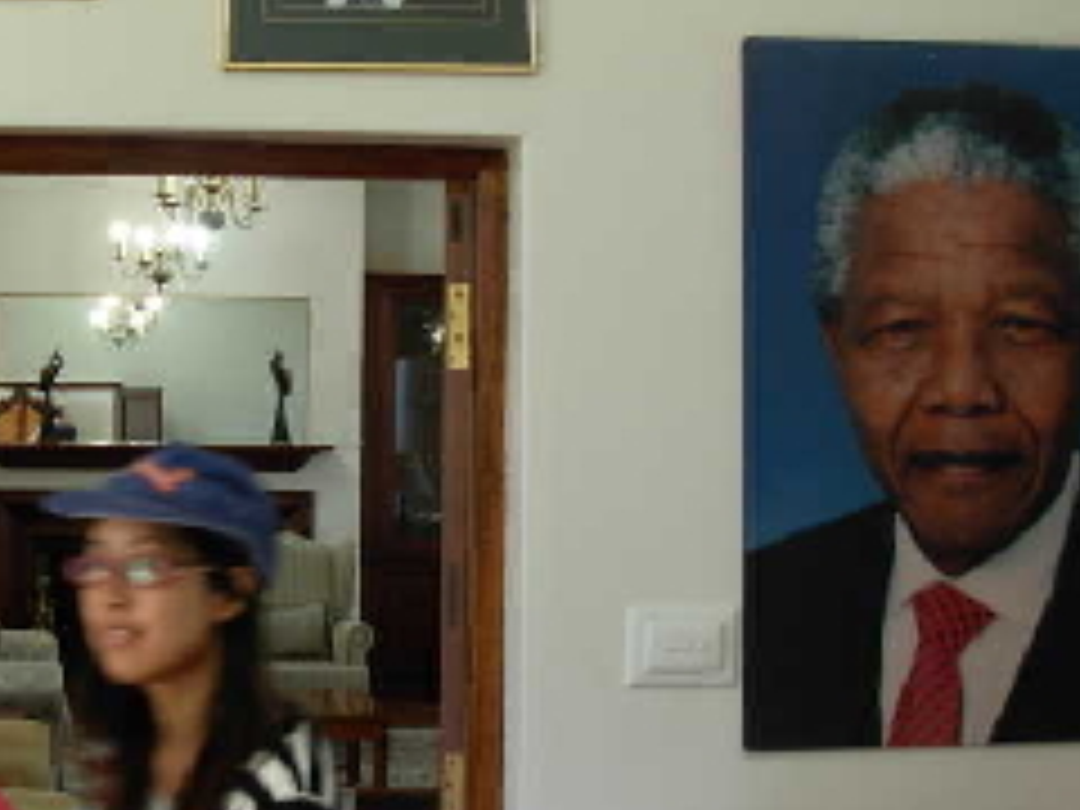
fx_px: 2371
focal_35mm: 76
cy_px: 387
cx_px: 117
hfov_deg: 24.9
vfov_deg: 19.4
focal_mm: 6.3
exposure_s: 1/15.5
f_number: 2.9
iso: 79
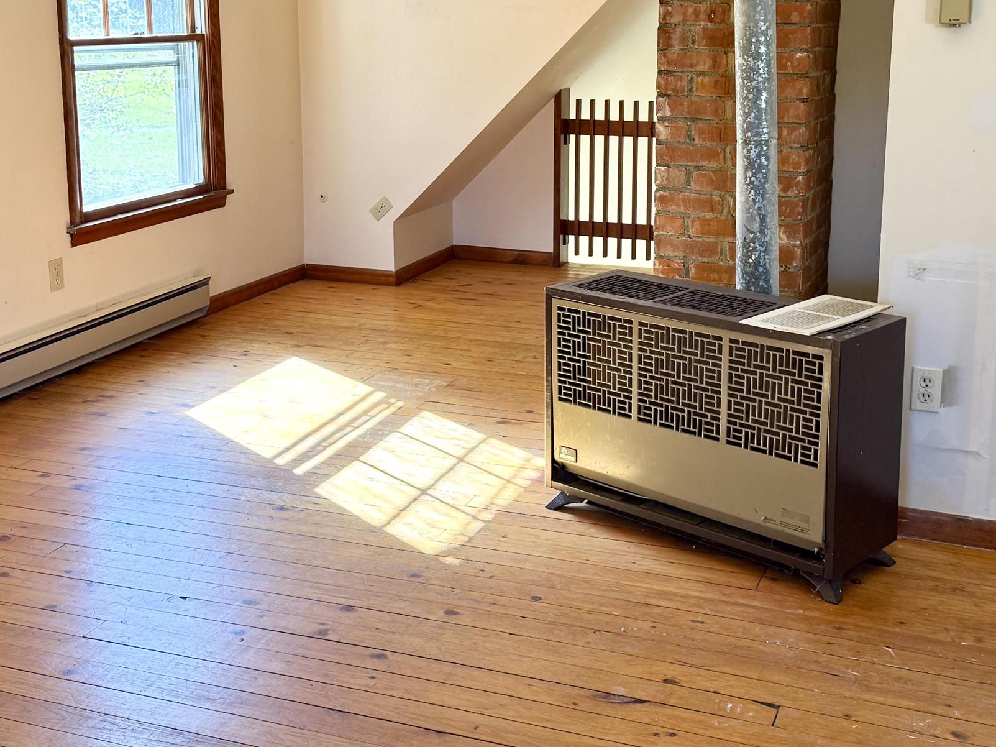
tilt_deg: -9.2
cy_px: 238
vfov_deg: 31.2
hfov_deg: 41.2
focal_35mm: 46
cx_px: 508
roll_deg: +0.4
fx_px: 1323
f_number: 1.78
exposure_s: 1/121
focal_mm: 6.76
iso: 100
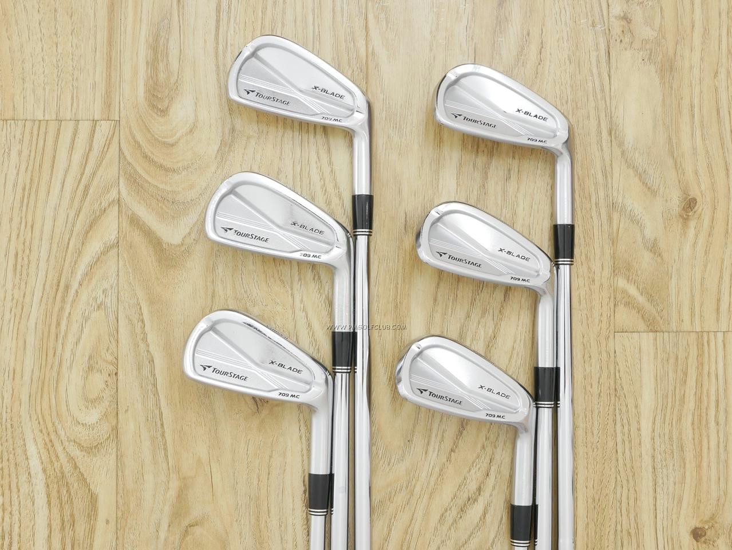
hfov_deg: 38.2
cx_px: 366
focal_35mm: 50
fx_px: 1058
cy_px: 275
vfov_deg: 29.1
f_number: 4.5
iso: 1600
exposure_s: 1/50
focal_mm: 25
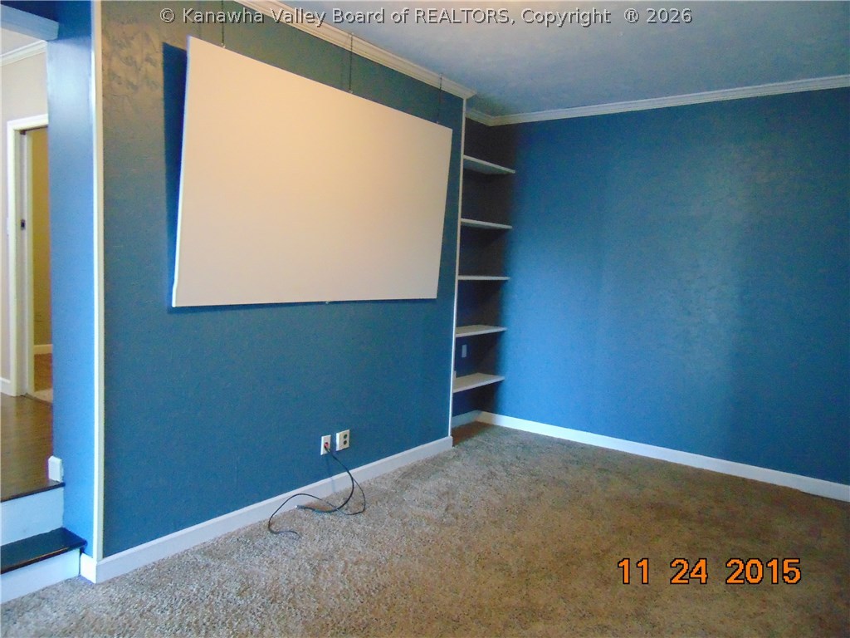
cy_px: 319
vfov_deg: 54.9
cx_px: 425
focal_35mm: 25
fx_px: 614
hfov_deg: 69.4
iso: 800
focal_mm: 4.5
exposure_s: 1/30
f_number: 3
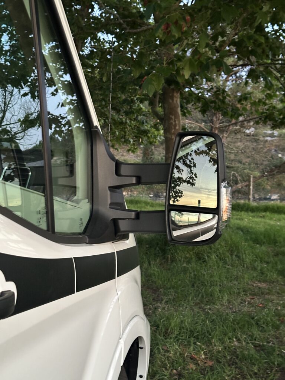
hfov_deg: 30.3
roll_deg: -1.7
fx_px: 527
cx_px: 142
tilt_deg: -1.6
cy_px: 190
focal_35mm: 48
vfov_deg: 39.7
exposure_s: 1/29
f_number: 1.78
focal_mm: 6.86
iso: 640
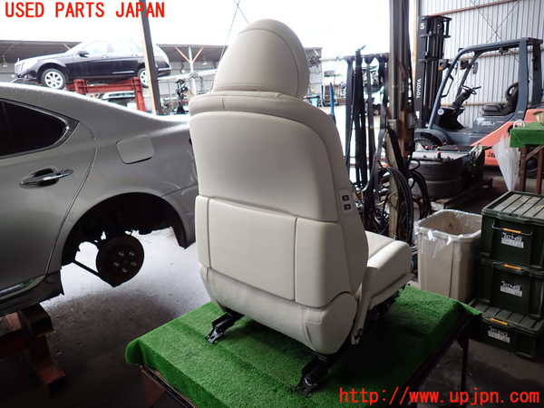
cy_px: 204
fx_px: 393
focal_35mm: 25
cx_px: 272
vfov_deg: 54.9
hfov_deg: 69.4
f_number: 2
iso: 100
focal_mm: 4.5
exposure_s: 1/80
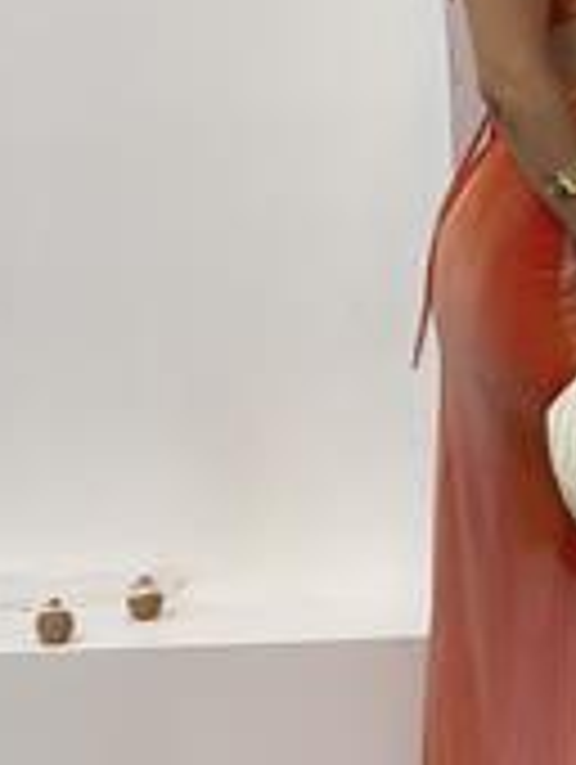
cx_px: 639
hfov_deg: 11.6
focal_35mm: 126
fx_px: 2788
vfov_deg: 15.6
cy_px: 259
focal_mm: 6
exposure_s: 1/100
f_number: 2
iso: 64
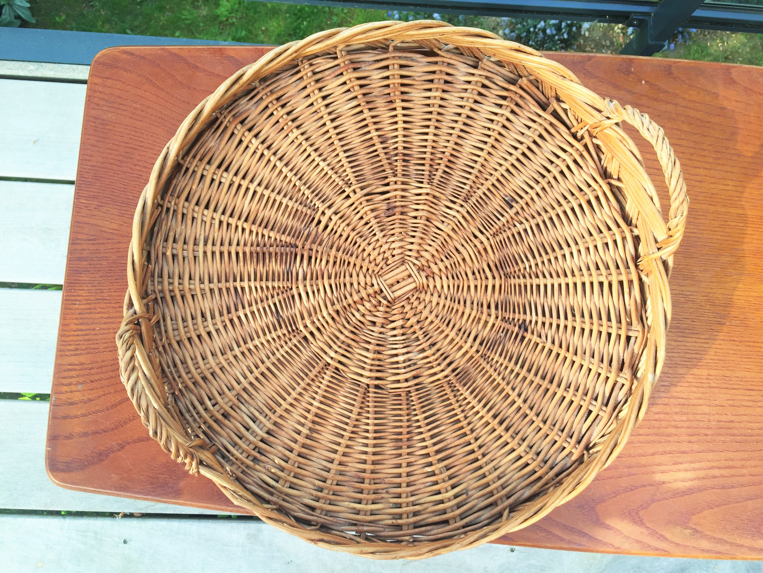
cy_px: 286
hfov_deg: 61.7
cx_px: 382
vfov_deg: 48.2
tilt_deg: -82.6
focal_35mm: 29
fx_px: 639
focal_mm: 4.15
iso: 32
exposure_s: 1/168
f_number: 2.2
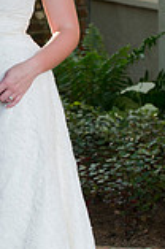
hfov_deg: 5.0
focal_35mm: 273
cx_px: 21
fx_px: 1885
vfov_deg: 7.6
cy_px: 121
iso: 400
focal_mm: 95
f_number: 5
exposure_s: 1/60
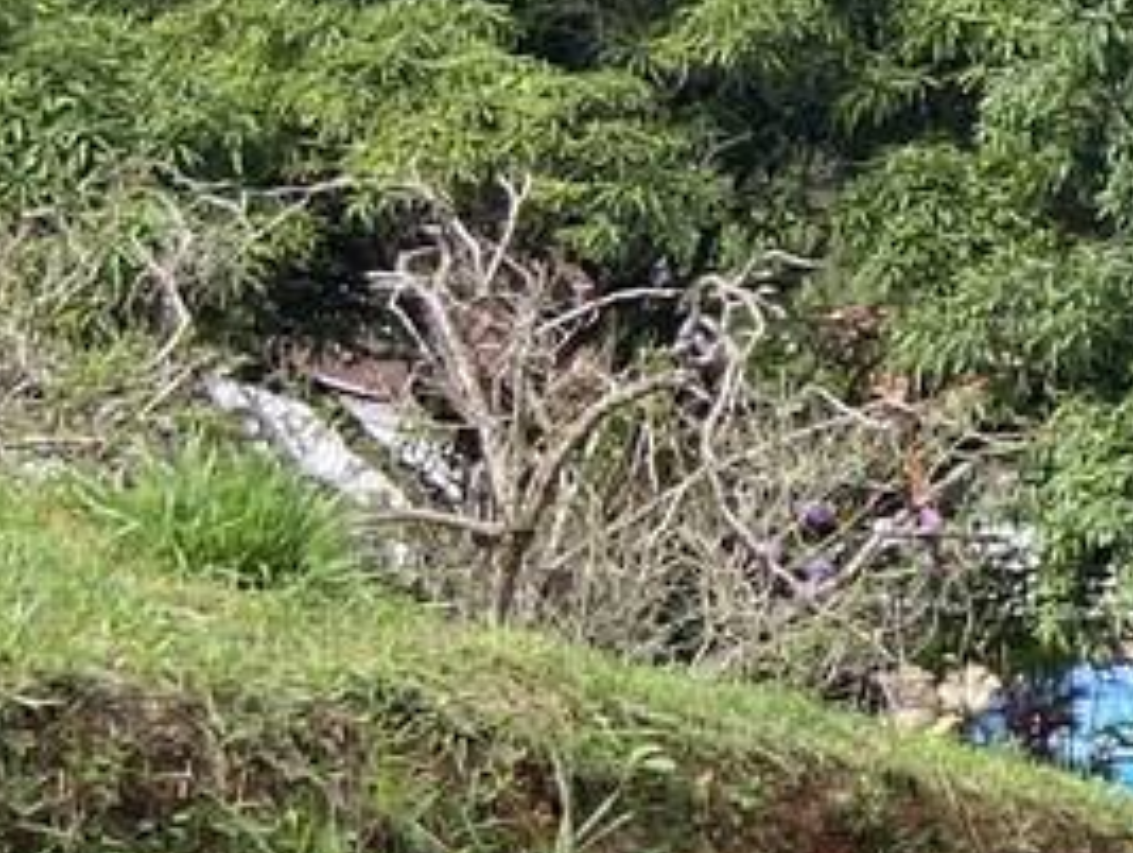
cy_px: 424
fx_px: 4588
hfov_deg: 11.5
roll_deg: -3.1
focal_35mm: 140
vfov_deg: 10.6
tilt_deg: -8.1
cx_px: 2754
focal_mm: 4.25
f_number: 1.8
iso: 32
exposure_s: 1/398
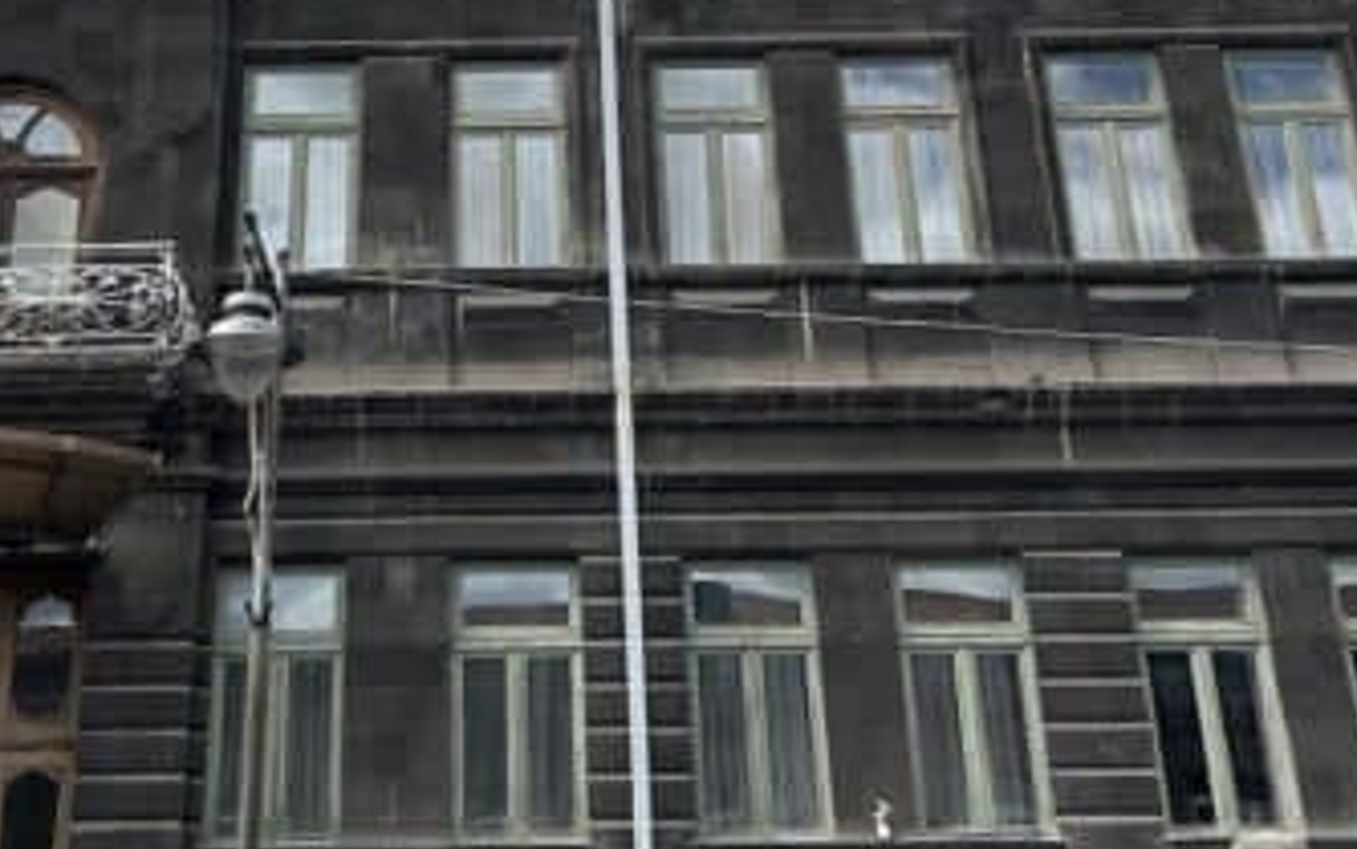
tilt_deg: +26.4
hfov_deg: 38.5
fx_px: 1924
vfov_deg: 24.4
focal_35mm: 52
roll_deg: -0.4
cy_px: 146
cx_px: 488
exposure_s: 1/5587
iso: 50
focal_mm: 5.7
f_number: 1.5
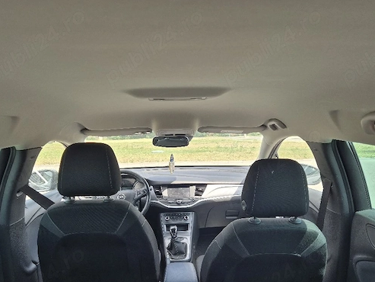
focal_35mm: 28
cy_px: 170
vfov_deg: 49.4
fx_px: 303
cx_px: 184
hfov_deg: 63.4
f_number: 1.8
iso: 25
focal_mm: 5.4
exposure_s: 1/233
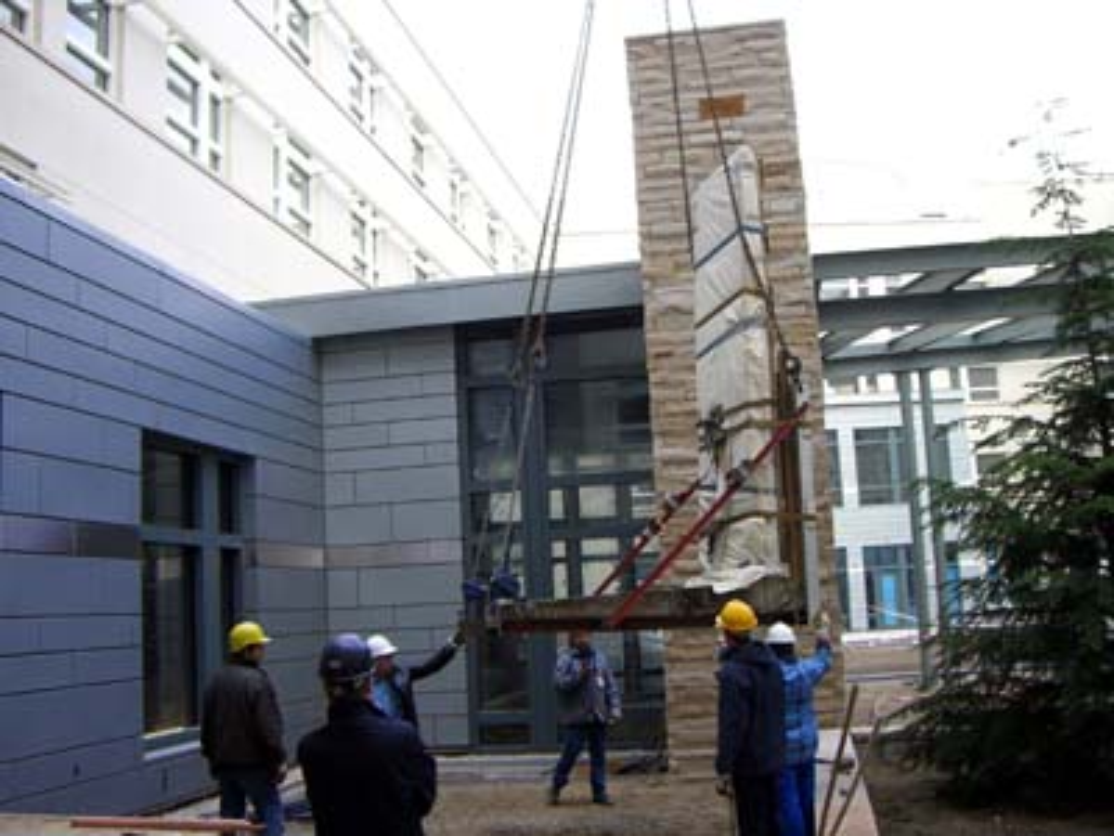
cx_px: 557
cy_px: 418
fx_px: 1223
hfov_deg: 49.0
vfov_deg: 37.7
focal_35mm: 38
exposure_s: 1/160
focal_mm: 6.2
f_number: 2.7
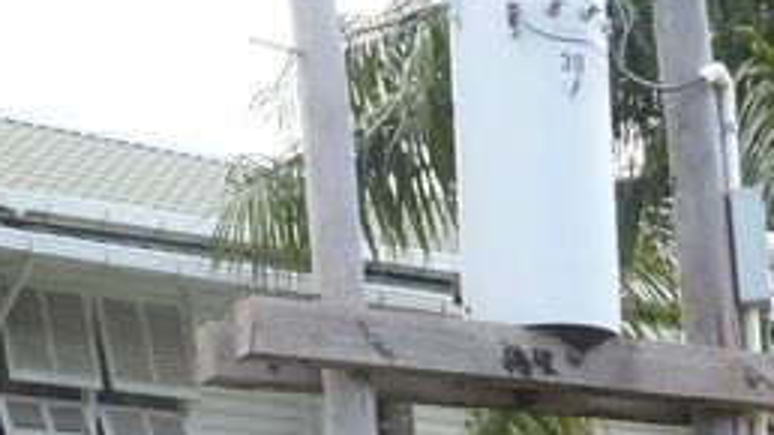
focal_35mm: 132
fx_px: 2709
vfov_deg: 8.8
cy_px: 789
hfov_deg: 16.3
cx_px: 369
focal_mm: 6.7
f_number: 3.7
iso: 80
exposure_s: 1/160
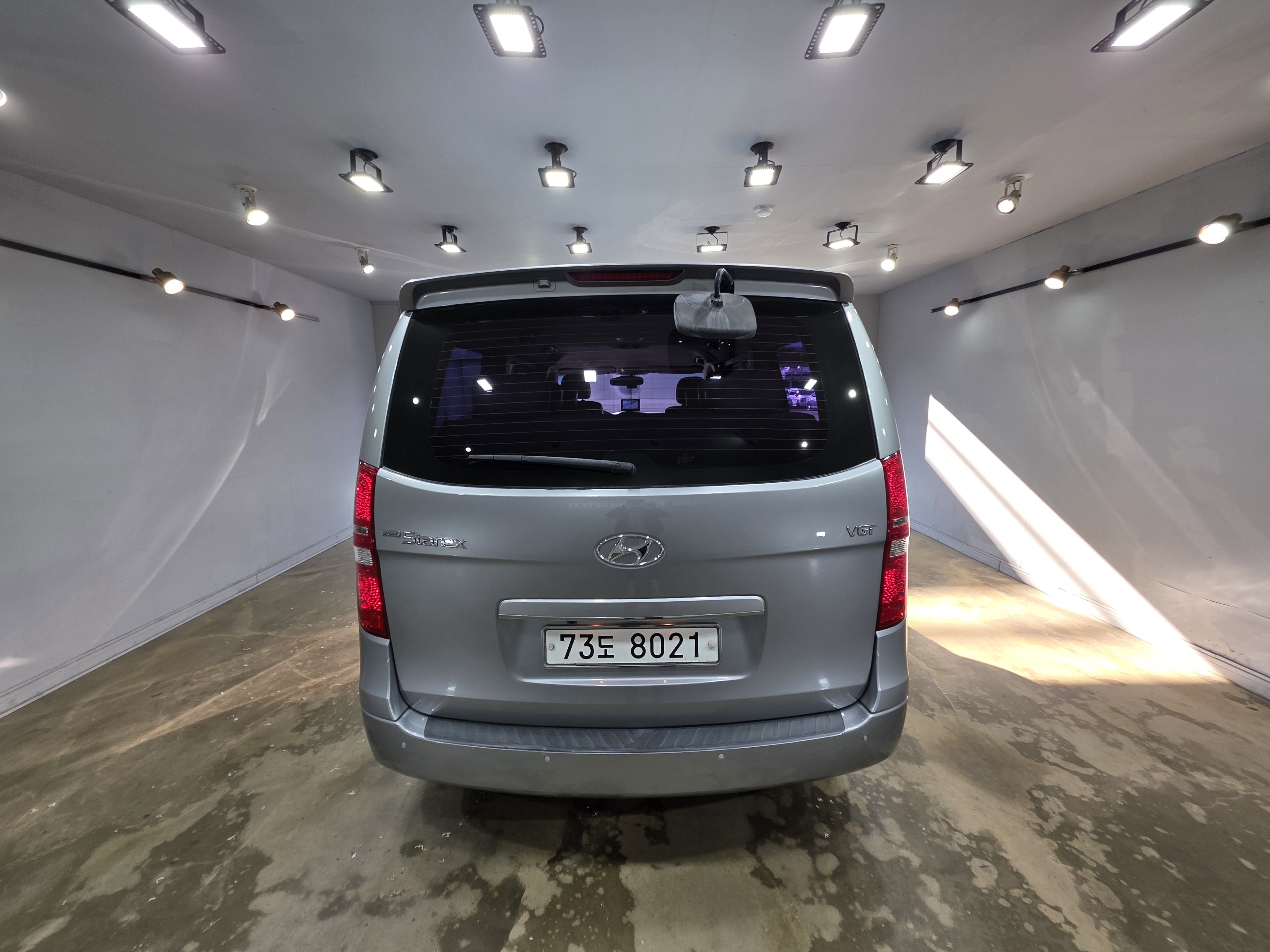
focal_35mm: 13
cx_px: 635
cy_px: 476
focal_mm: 2.2
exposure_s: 1/120
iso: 25
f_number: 1.9
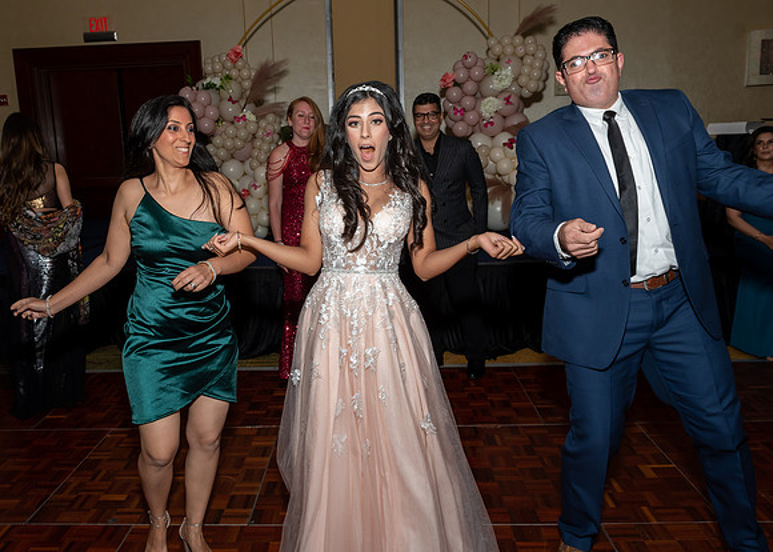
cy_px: 257
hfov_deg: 60.3
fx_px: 663
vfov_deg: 45.2
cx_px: 337
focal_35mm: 30
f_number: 6.3
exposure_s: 1/250
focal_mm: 18
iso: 400
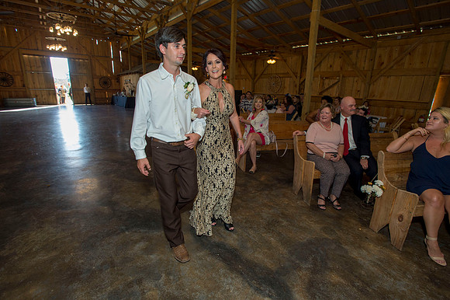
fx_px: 212
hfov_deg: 93.3
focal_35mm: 17
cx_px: 225
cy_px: 150
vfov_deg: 70.4
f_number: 6.3
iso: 1600
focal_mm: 17
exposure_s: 1/125
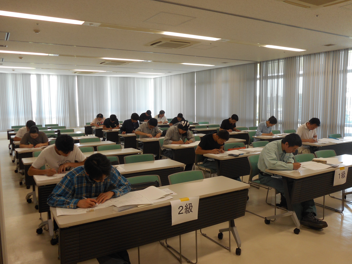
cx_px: 176
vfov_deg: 48.2
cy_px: 132
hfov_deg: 61.7
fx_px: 295
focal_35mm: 29
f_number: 4
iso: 110
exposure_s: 1/30
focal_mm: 5.2
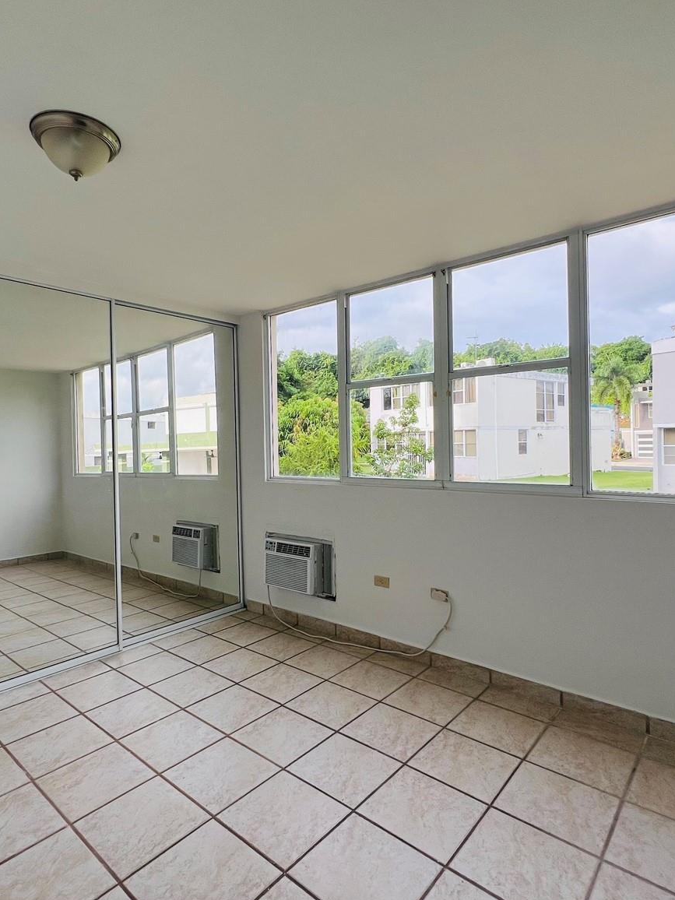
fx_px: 468
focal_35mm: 18
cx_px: 297
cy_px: 441
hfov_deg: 71.3
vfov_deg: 87.7
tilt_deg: -0.1
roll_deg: +2.1
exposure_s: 1/194
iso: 32
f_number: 1.8
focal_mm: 1.57
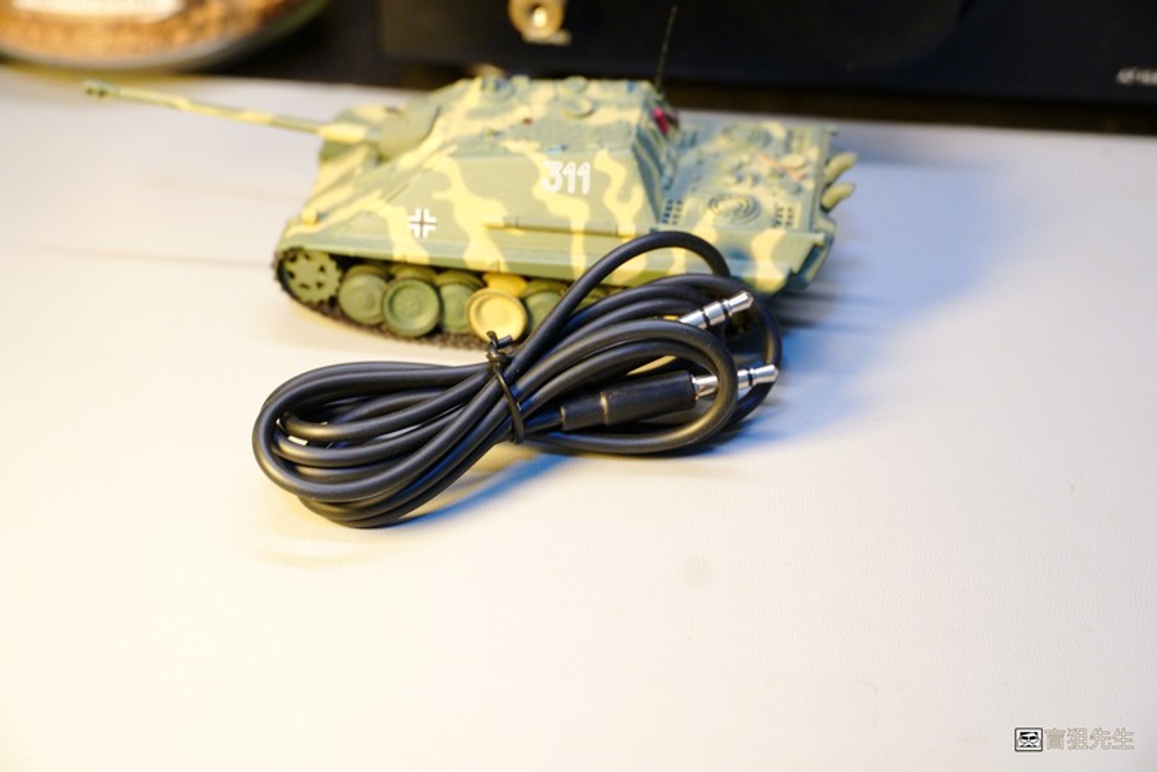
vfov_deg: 18.5
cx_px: 578
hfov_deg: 27.5
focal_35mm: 74
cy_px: 386
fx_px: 2362
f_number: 5
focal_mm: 49
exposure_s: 1/80
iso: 1600
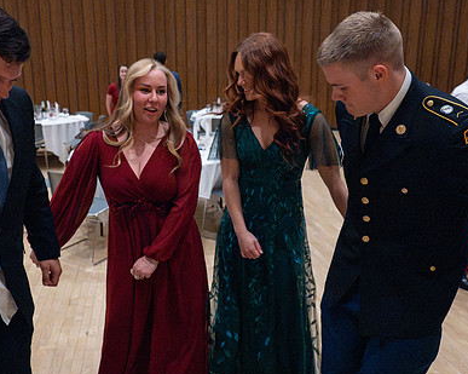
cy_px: 189
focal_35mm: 35
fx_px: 484
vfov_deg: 42.2
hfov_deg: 51.5
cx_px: 208
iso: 20000
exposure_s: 1/400
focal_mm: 24
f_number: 3.5
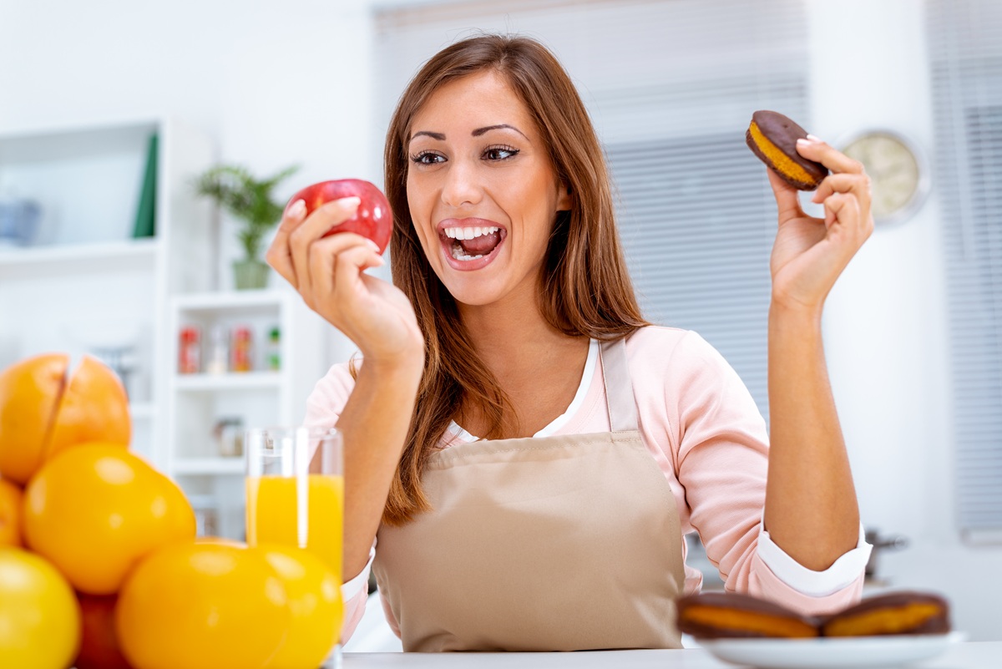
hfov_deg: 39.6
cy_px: 334
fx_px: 1392
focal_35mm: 50
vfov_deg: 27.0
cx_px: 501
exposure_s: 1/125
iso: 100
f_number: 2.8
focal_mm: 50
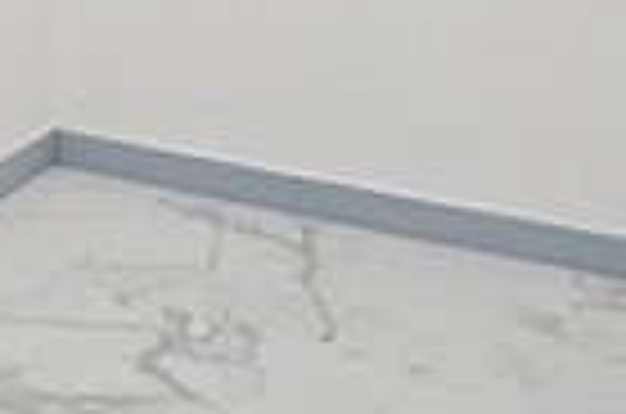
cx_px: -347
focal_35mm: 98
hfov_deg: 18.2
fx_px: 1700
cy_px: -439
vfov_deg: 12.2
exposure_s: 1/160
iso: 640
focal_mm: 17
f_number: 4
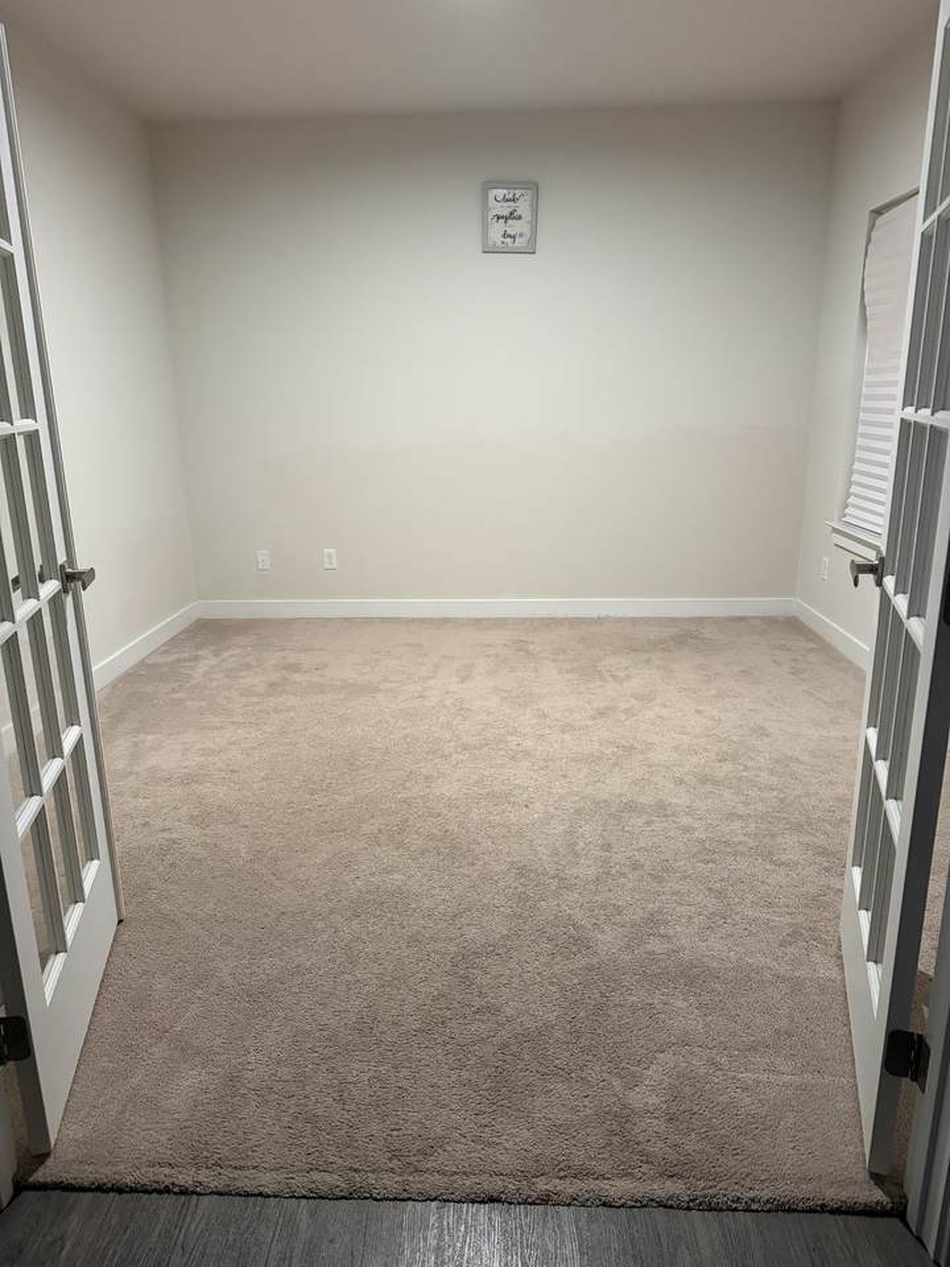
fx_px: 878
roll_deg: +0.9
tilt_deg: -15.4
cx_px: 475
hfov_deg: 56.8
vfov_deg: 71.6
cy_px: 634
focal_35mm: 24
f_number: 1.78
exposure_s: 1/60
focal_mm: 6.76
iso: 640
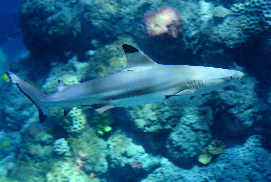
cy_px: 91
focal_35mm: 68
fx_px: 509
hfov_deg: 29.8
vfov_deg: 20.2
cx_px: 136
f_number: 2.8
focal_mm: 45
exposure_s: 1/60
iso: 1000
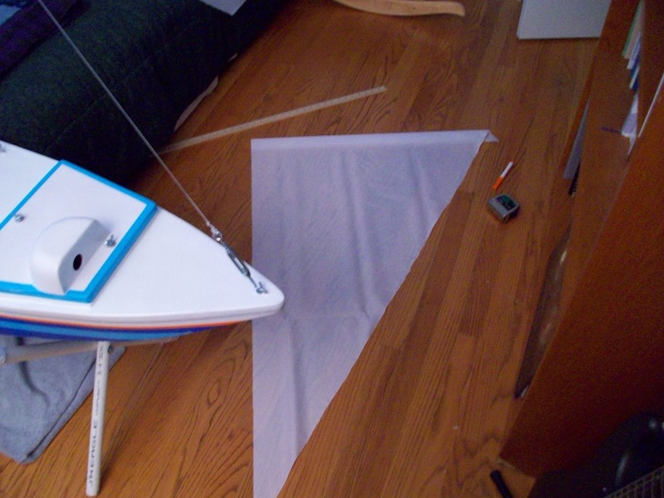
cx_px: 332
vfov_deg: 41.8
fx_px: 652
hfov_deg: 54.0
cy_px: 249
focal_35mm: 34
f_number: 2.8
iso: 254
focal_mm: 5.7
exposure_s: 1/8
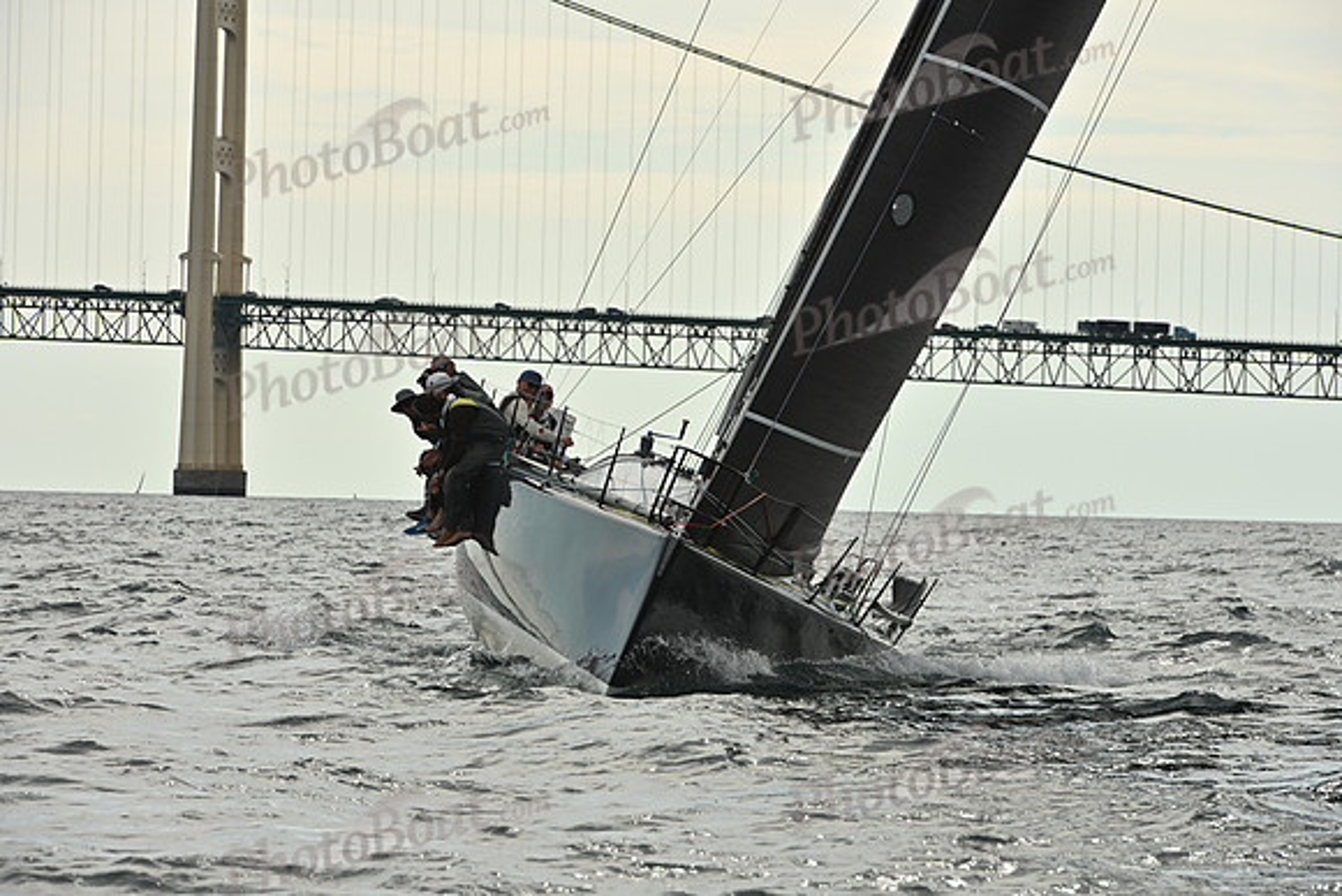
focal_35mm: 200
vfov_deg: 6.9
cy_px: 448
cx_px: 671
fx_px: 7457
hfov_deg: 10.3
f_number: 13
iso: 320
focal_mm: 200
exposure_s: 1/1000
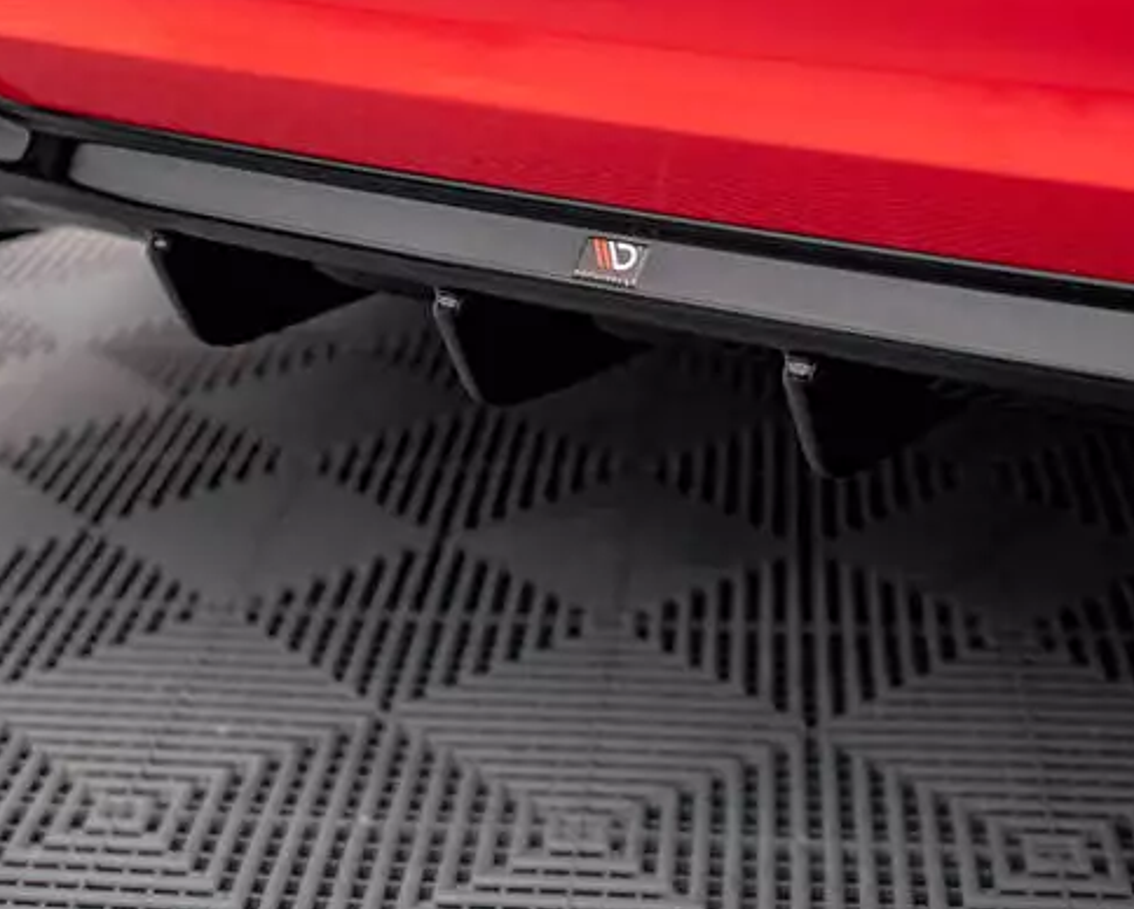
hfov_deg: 27.9
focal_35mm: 68
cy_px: 170
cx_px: 502
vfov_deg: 22.2
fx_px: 2284
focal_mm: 35
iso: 1000
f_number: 2.2
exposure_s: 1/100
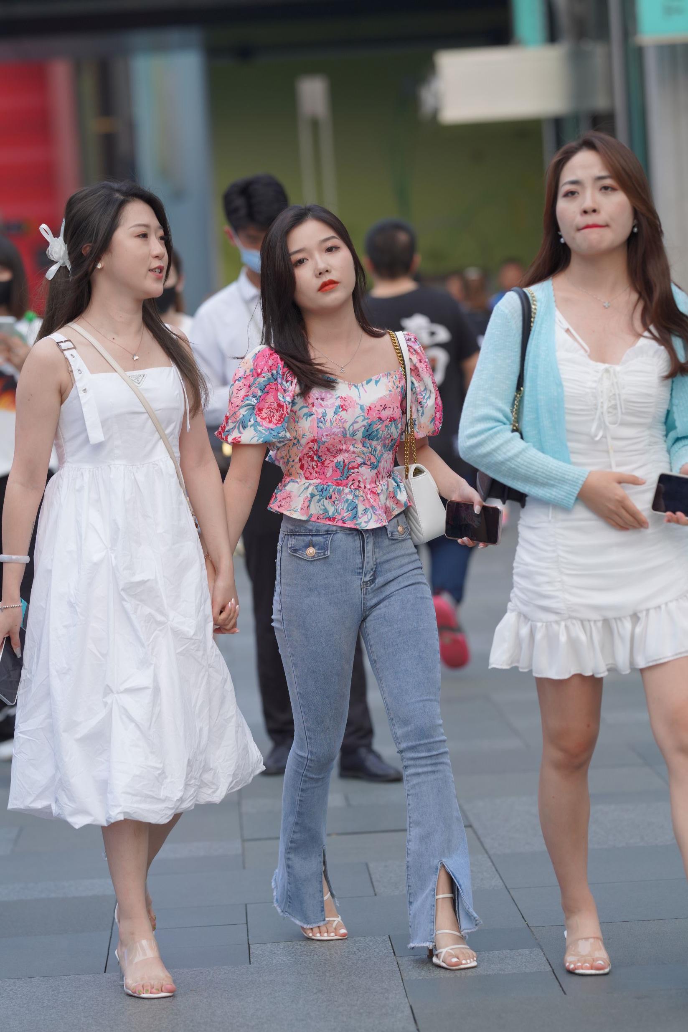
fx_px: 3870
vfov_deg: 15.2
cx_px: 344
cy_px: 516
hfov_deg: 10.2
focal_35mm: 135
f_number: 3.2
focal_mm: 135
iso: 400
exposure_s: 1/800
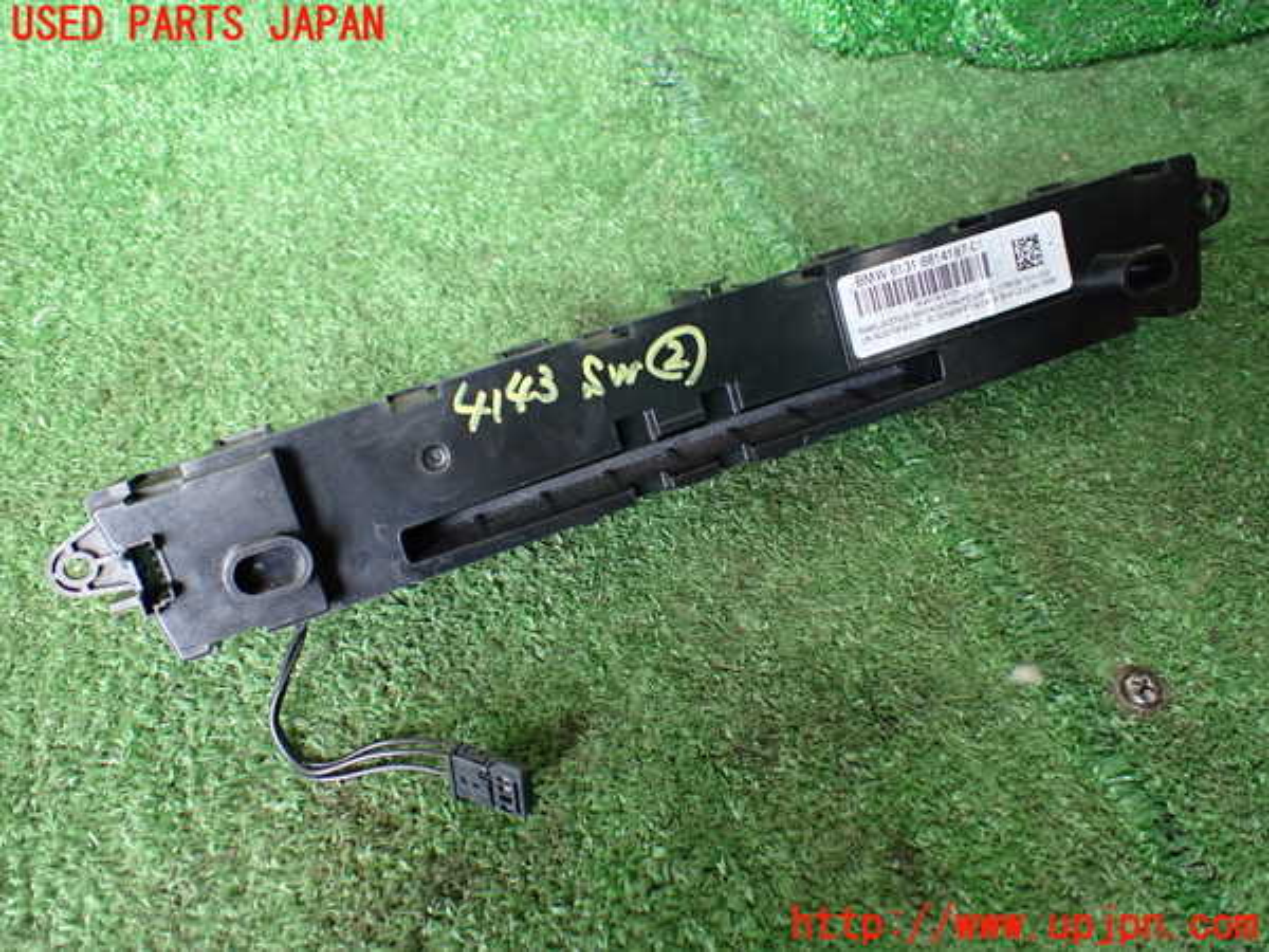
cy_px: 476
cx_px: 634
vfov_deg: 46.8
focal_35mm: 30
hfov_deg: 60.0
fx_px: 1100
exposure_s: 1/125
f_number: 2.3
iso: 400
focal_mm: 5.4
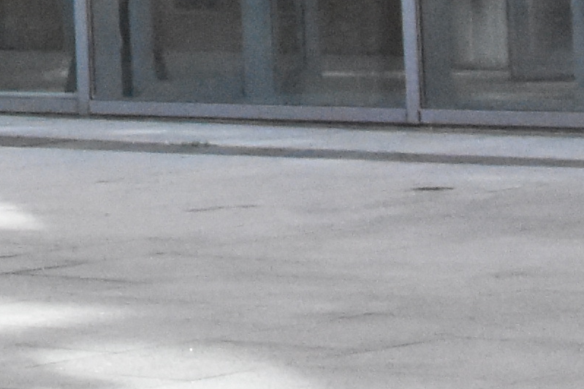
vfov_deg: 4.5
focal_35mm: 293
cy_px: -870
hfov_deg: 6.6
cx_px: -903
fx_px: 4751
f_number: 16
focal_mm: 26
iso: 5000
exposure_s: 1/1000
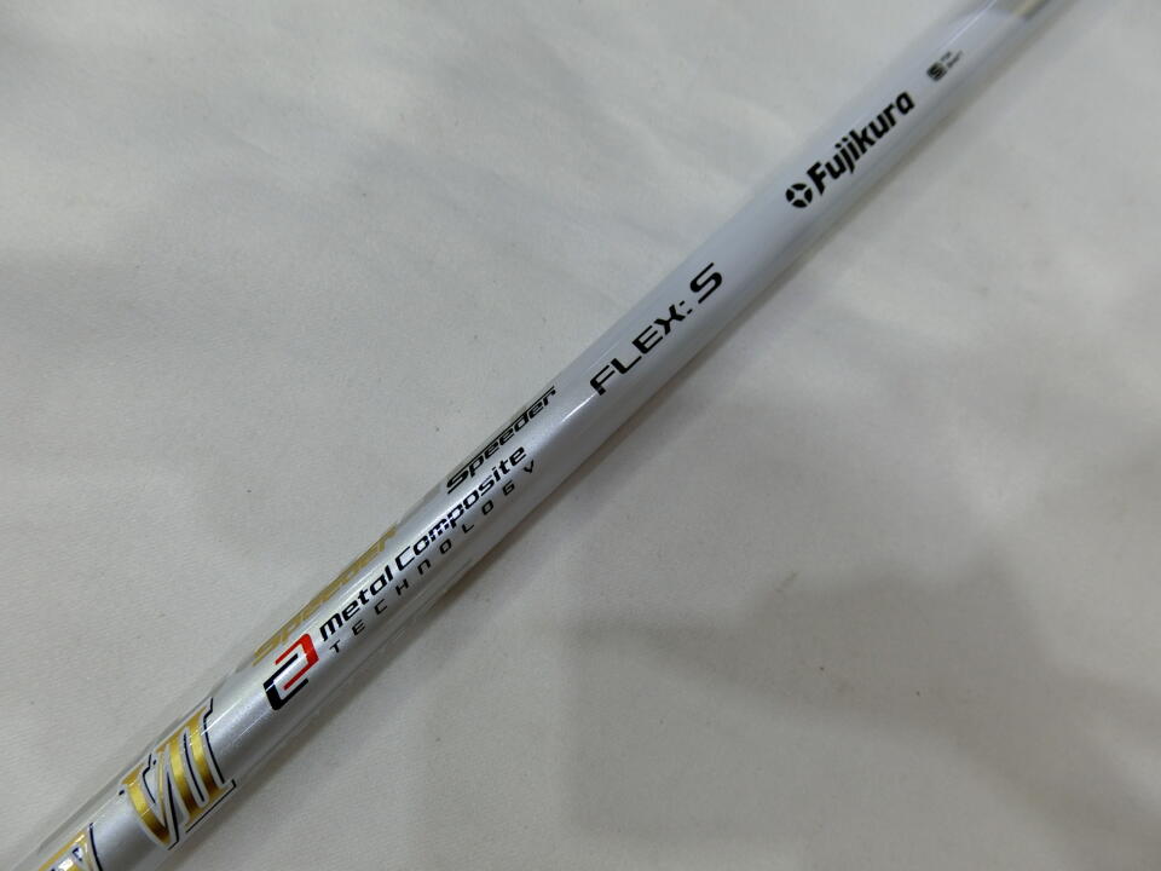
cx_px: 580
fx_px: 838
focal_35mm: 25
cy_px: 436
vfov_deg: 54.9
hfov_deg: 69.4
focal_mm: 5.4
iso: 80
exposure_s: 1/125
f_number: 2.8
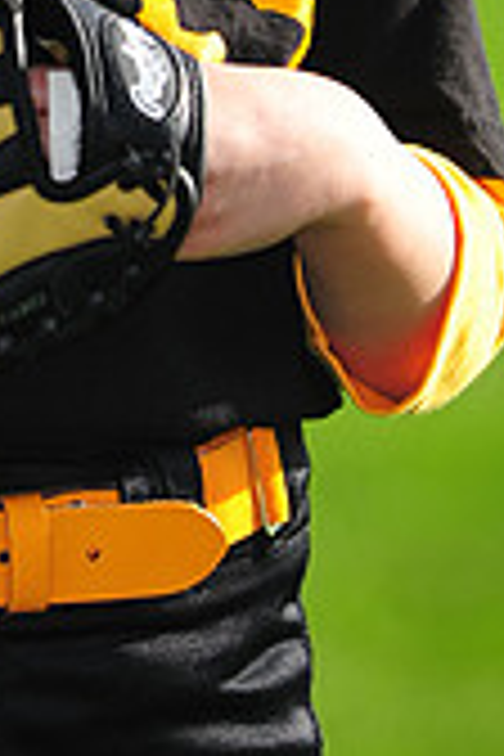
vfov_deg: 3.0
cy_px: -405
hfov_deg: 2.0
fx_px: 14531
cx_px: -99
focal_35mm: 692
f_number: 4
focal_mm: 200
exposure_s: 1/1000
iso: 200
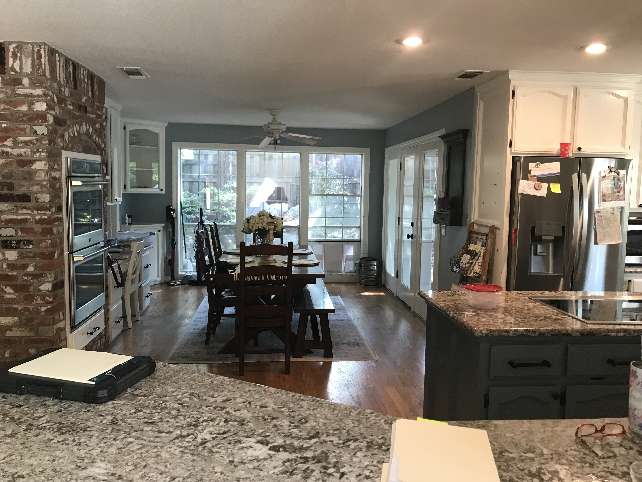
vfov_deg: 49.7
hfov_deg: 63.4
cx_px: 321
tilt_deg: -4.6
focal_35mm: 28
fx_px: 519
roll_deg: -0.1
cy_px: 241
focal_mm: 3.99
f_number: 1.8
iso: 40
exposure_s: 1/20
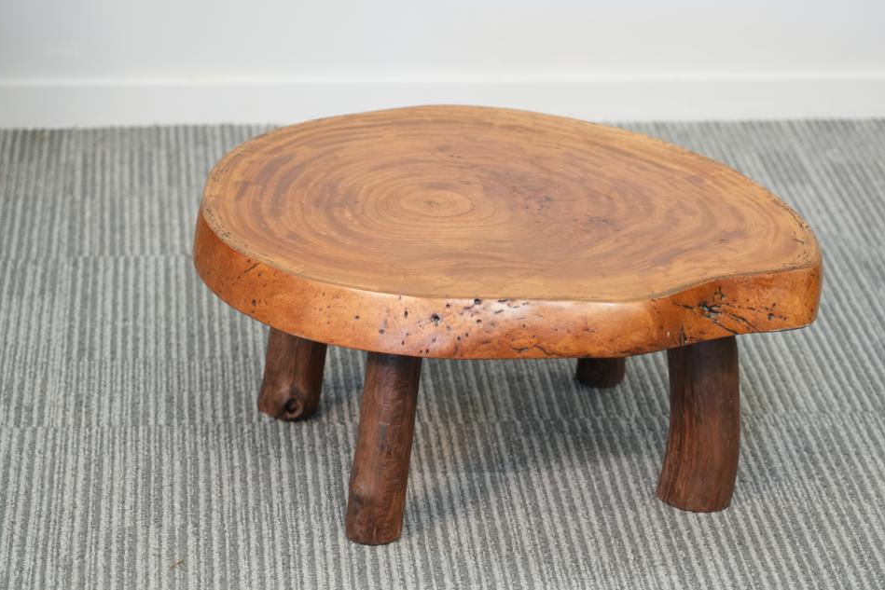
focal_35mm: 120
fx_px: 2950
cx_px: 496
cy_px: 270
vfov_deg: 11.4
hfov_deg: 17.1
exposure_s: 1/125
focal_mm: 105
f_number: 4
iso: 2000
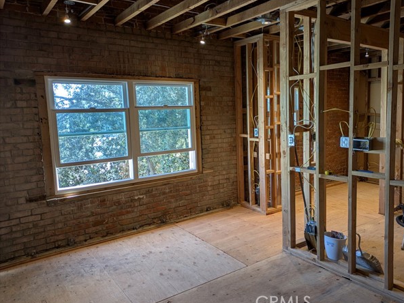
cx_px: 217
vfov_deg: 51.3
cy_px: 148
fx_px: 315
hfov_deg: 65.3
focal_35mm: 27
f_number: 1.89
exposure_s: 1/120
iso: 74
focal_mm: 5.43
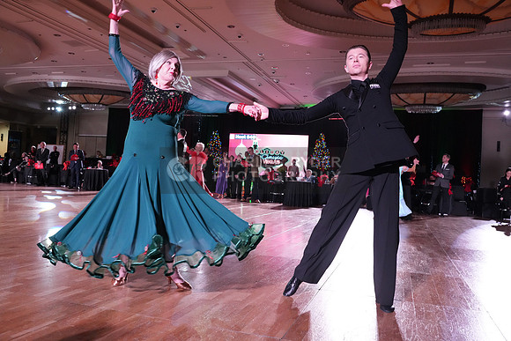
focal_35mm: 30
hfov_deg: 61.9
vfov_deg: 43.6
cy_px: 170
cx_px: 256
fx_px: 426
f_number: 5
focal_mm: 30
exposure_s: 1/320
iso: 5000
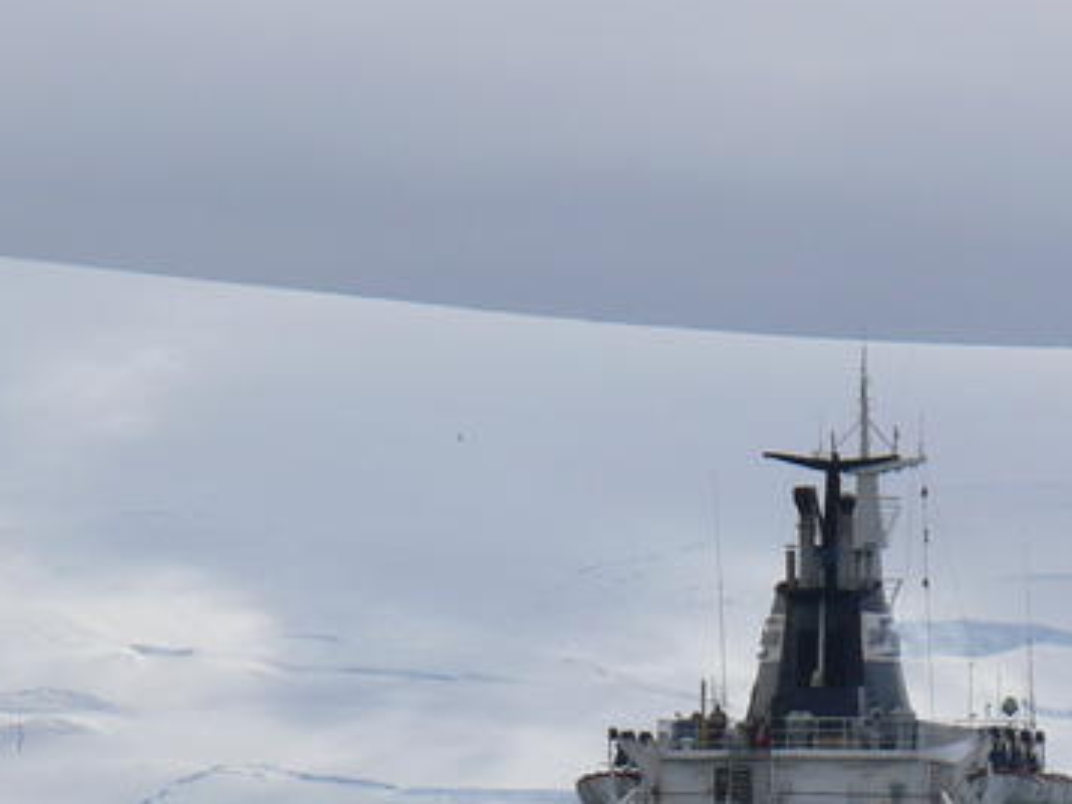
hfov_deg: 2.9
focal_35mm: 679
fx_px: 21028
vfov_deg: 2.2
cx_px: 843
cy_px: 843
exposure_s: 1/400
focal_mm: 50.1
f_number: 8
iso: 80
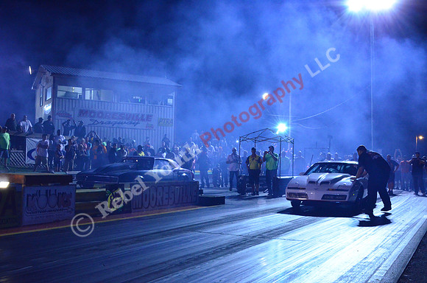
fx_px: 497
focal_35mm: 42
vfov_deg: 31.7
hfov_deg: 46.5
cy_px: 142
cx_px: 214
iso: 4000
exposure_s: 1/25
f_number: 10
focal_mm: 28
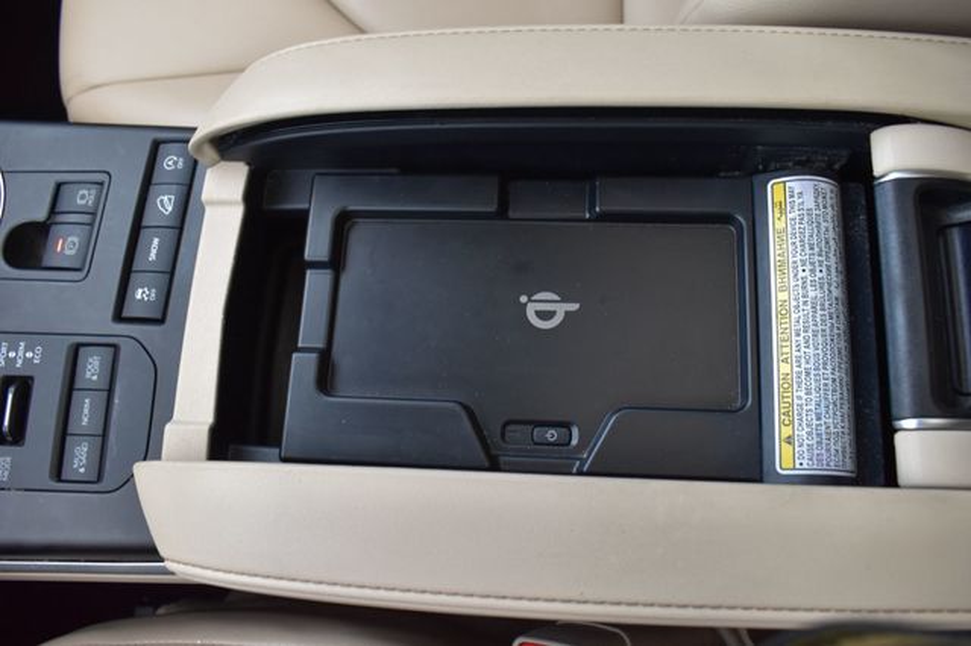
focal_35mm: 30
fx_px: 809
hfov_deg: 62.0
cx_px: 486
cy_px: 323
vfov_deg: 43.6
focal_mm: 20
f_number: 6.3
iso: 900
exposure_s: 1/15
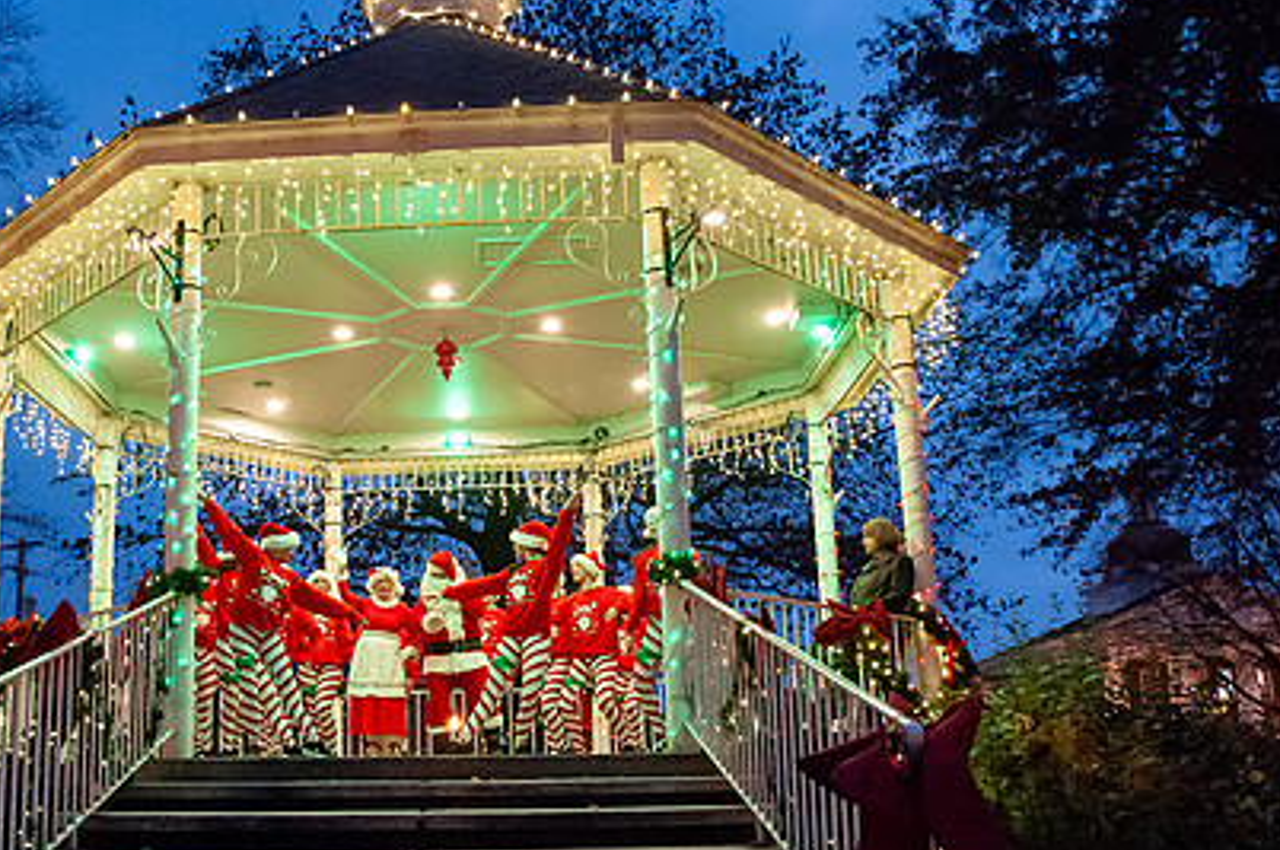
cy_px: 501
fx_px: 1314
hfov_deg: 50.7
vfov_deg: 35.8
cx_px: 397
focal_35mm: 37
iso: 6400
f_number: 7.1
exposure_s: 1/125
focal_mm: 24
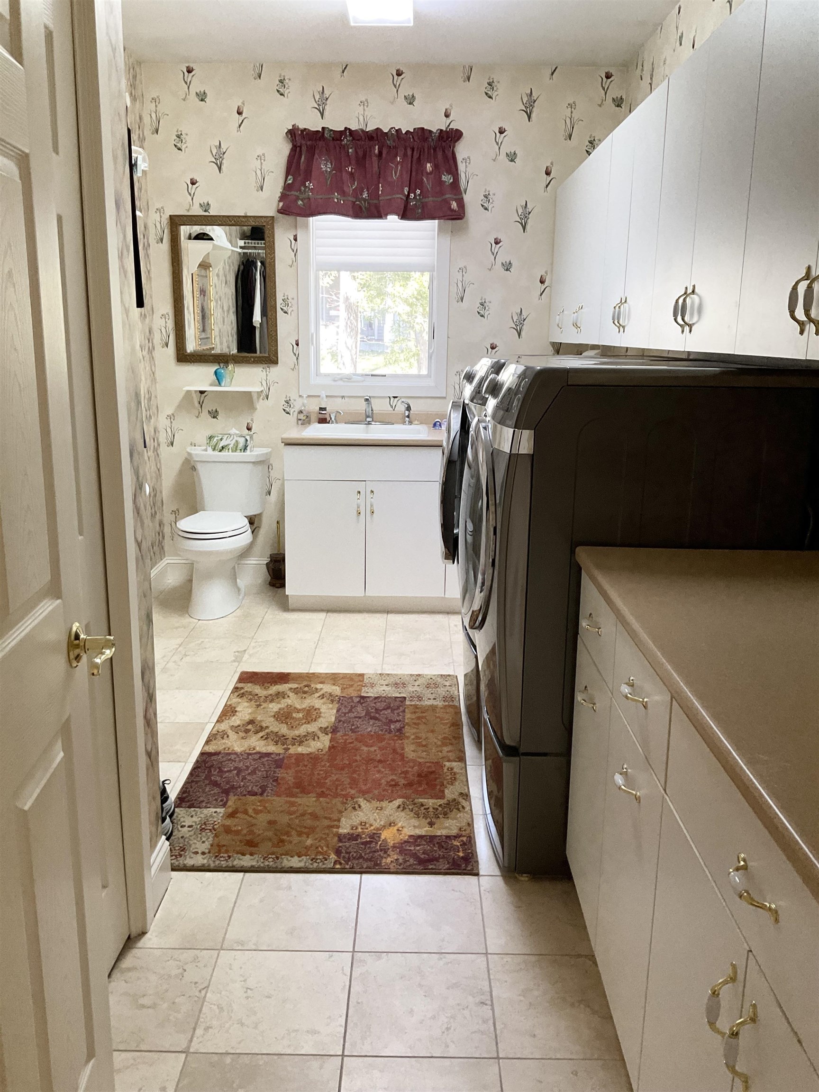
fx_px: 915
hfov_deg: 48.2
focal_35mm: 29
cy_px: 546
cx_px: 410
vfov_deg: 61.7
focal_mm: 3
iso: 125
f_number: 1.8
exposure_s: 1/60
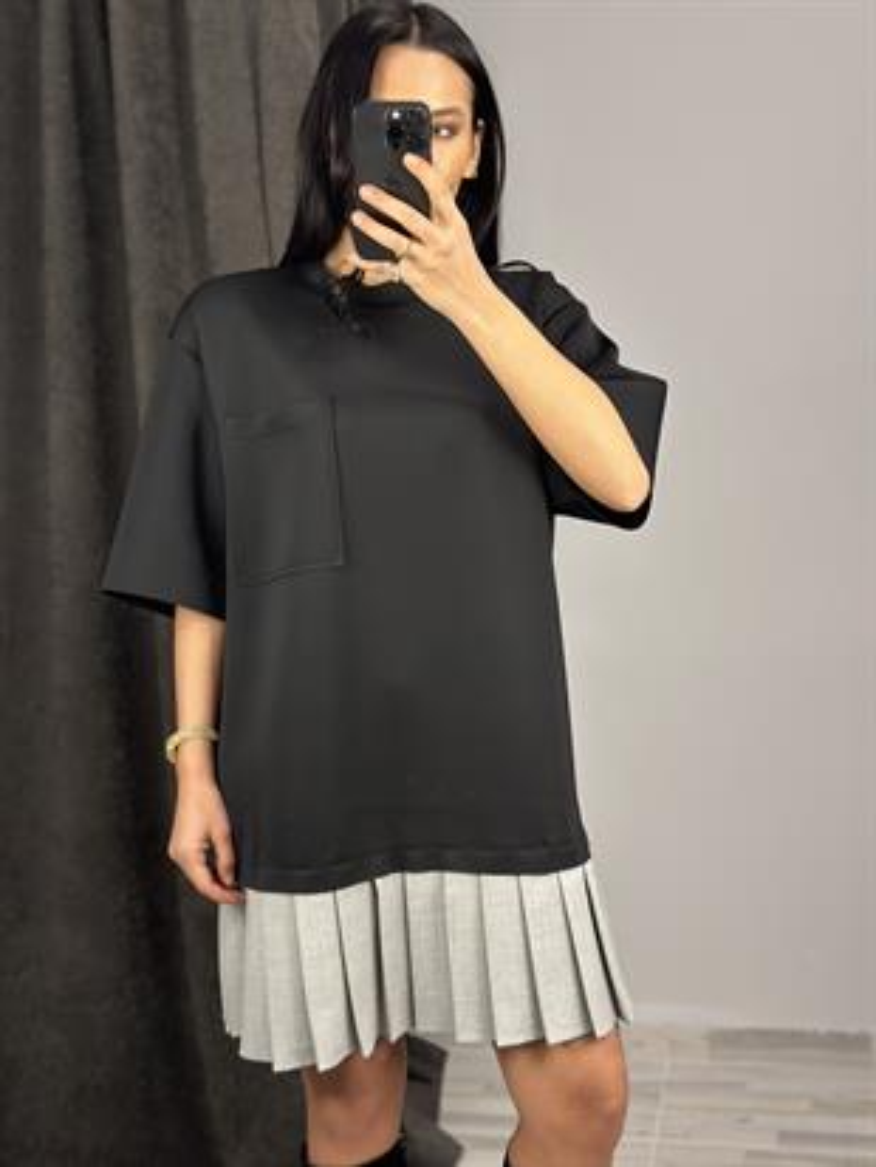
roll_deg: +0.3
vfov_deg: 39.6
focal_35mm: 48
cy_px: 584
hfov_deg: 30.3
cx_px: 438
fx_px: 1619
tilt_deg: -27.7
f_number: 1.78
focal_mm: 6.86
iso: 160
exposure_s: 1/100
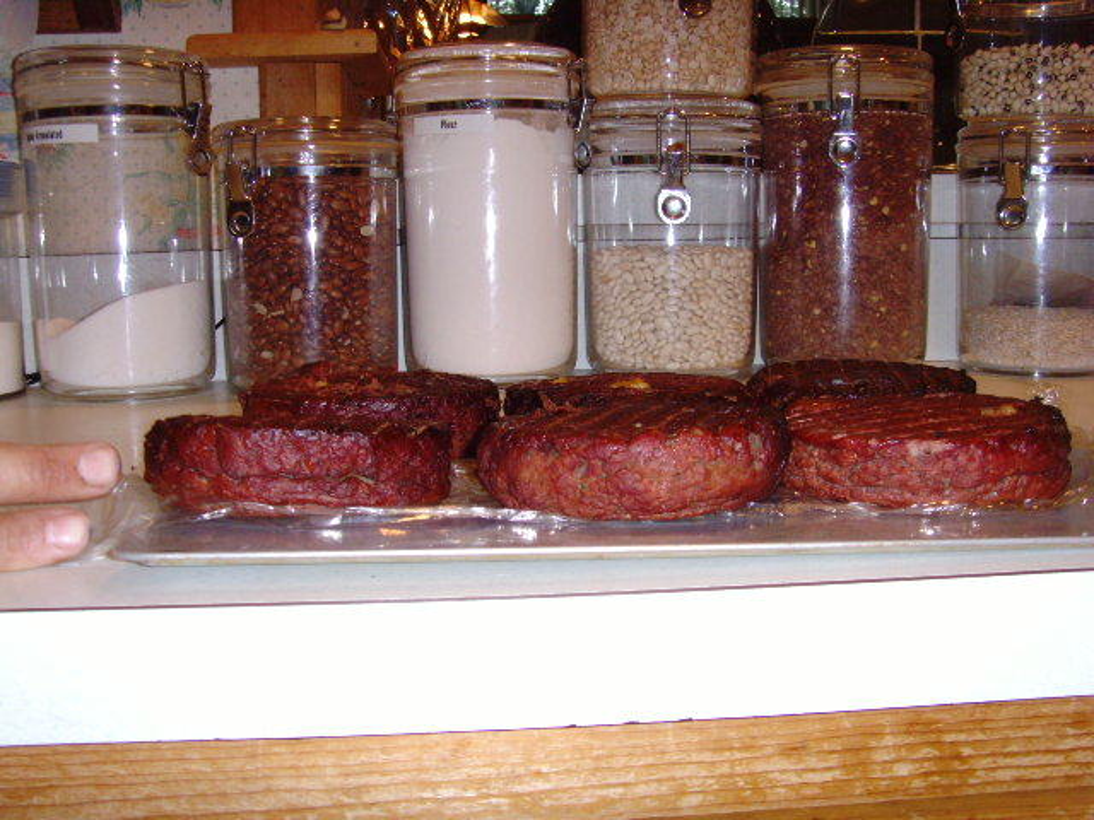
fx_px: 1233
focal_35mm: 39
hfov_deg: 47.9
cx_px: 547
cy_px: 410
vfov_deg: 36.8
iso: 200
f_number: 3.5
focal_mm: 6.6
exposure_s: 1/45
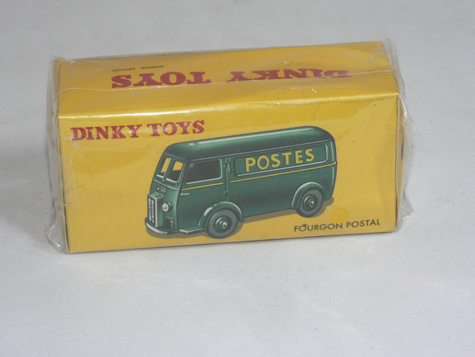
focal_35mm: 106
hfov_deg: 18.5
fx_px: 1455
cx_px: 238
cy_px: 178
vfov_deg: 14.0
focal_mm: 17.7
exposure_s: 1/60
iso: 80
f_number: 3.2
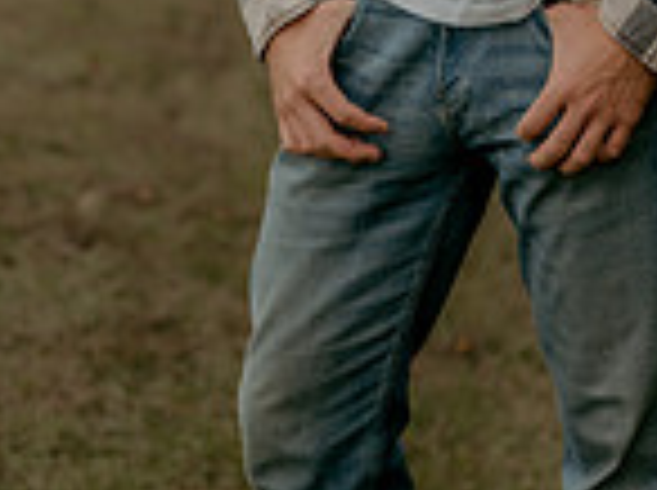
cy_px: -508
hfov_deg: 7.8
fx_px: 4775
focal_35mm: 252
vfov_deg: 5.7
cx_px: 592
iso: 125
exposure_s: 1/640
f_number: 2.8
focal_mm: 85
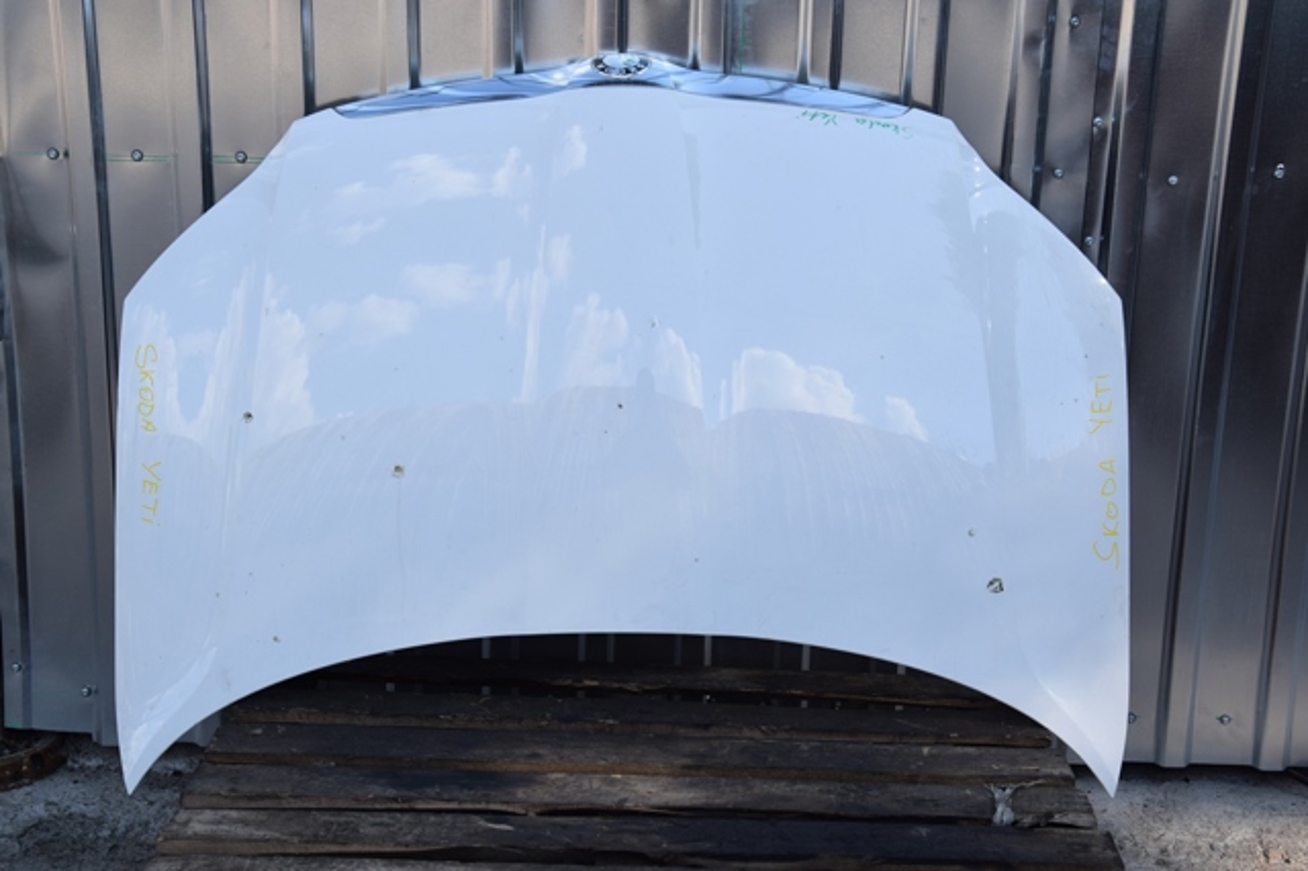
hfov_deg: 35.1
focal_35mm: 57
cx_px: 654
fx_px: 2070
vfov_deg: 23.8
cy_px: 436
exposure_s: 1/250
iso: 250
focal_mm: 38
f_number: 8
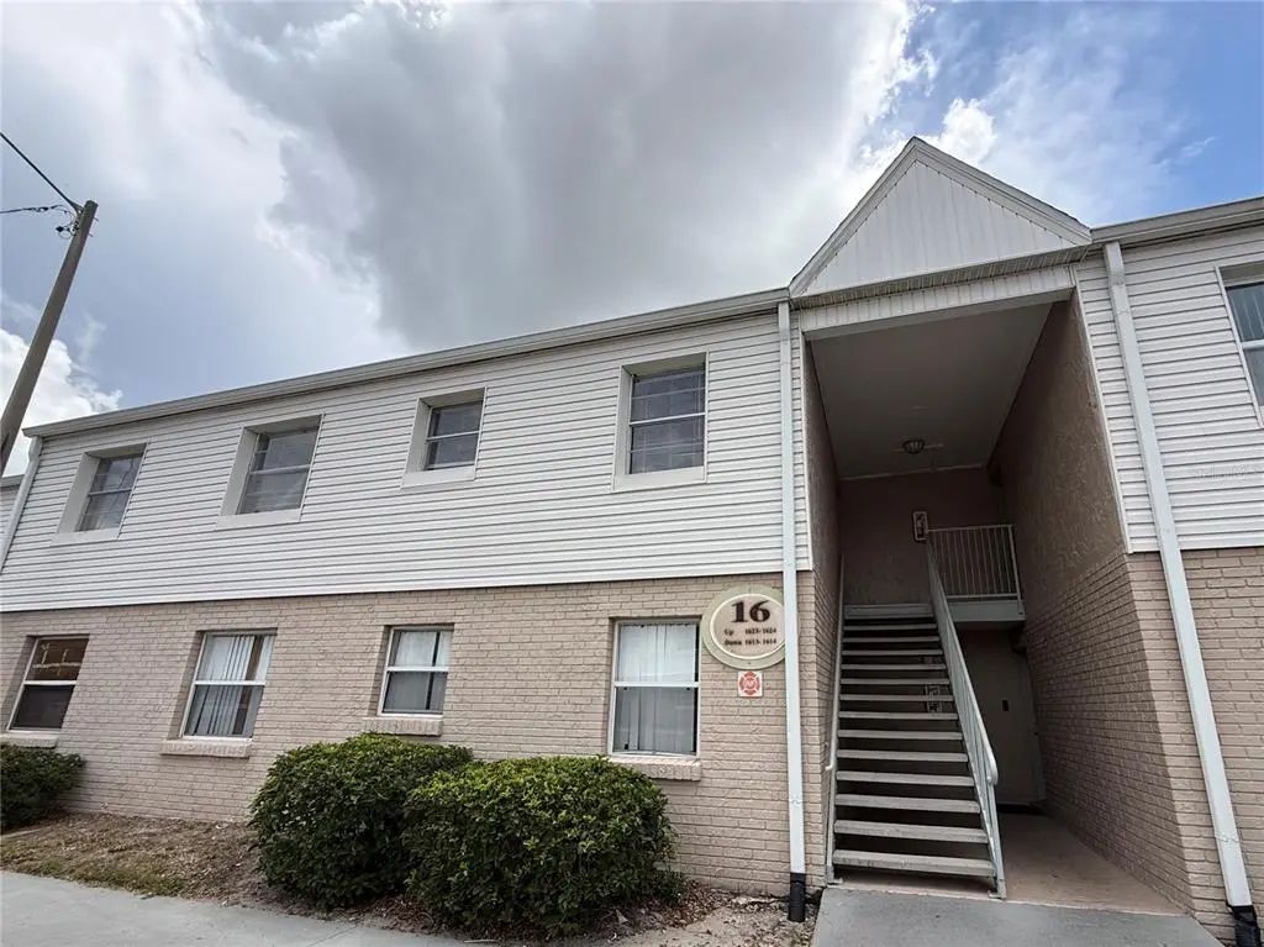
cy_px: 474
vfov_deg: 85.6
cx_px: 632
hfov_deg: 102.1
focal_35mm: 14
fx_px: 511
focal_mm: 2.22
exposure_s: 1/1901
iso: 50
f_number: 2.2
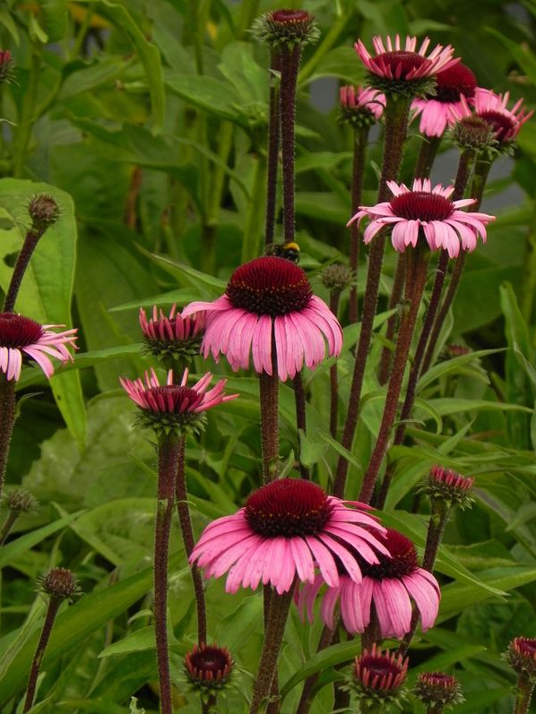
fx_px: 5119
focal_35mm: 248
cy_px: 357
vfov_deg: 8.0
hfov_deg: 6.0
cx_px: 268
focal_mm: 44
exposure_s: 1/500
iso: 160
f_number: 5
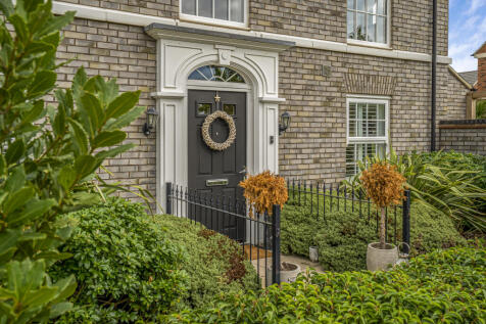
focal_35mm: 35
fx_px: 472
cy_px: 162
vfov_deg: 37.8
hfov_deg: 54.5
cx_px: 243
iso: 100
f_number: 11
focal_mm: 35
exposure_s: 1/1600
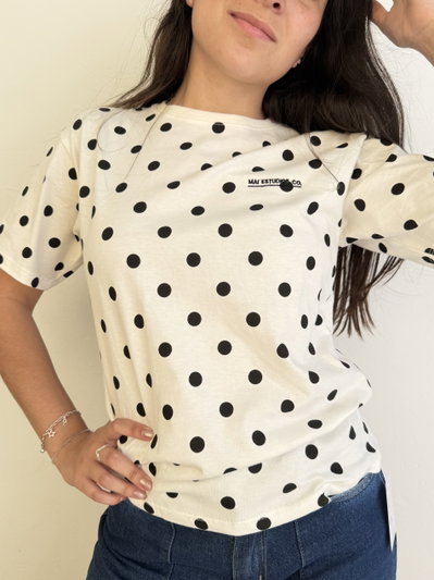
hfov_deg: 56.8
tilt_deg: -8.4
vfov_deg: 71.6
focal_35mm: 24
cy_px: 290
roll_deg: -0.4
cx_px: 217
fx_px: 402
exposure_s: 1/1075
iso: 80
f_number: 1.78
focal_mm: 6.76
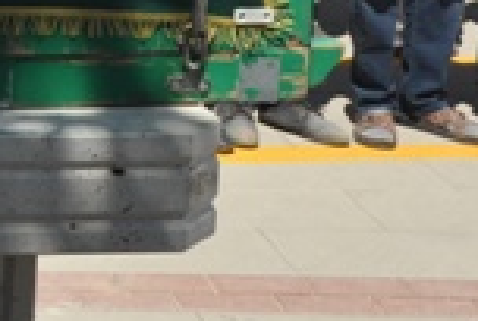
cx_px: -390
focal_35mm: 151
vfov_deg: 8.7
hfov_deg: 12.4
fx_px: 2009
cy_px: -275
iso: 200
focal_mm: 24
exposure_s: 1/320
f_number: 9
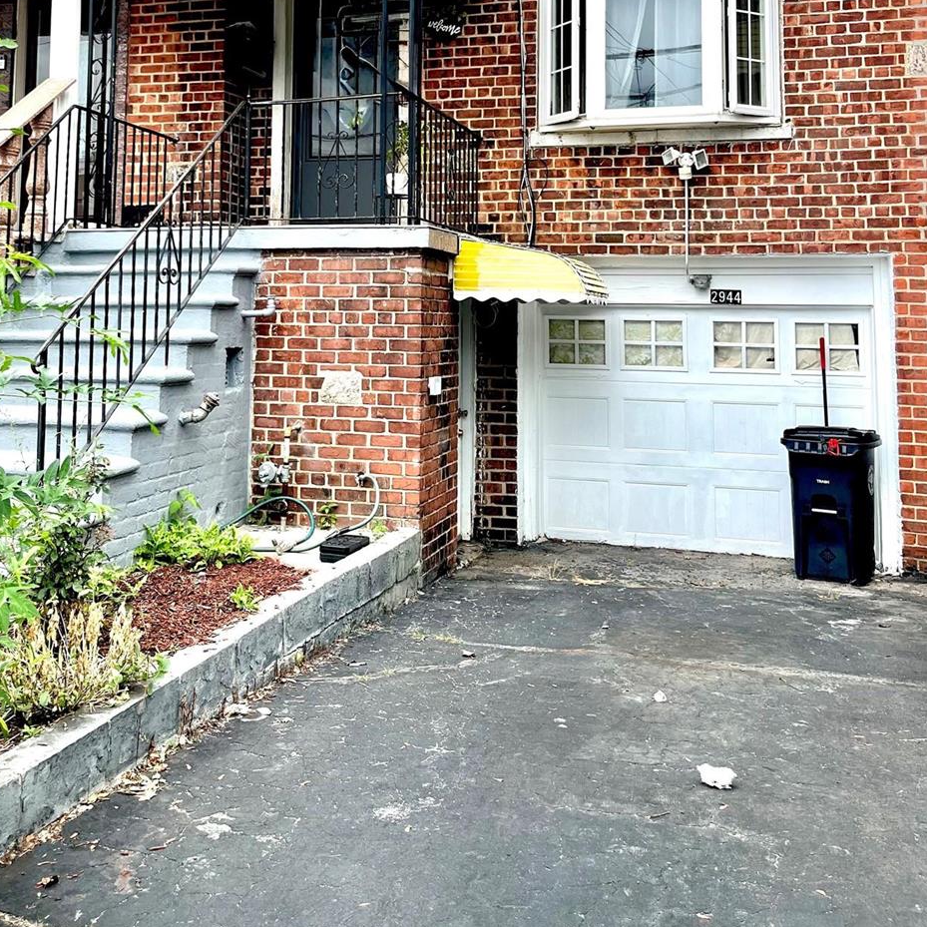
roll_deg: -0.4
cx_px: 387
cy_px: 197
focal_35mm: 38
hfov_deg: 43.7
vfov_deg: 42.1
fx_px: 1151
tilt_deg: +5.0
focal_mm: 5.1
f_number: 1.6
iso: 50
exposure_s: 1/858
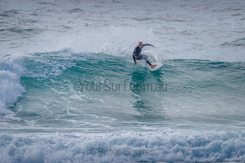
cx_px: 150
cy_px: 70
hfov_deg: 3.4
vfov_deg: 2.2
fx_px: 4174
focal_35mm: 613
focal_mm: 500
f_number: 5.6
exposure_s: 1/2000
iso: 140
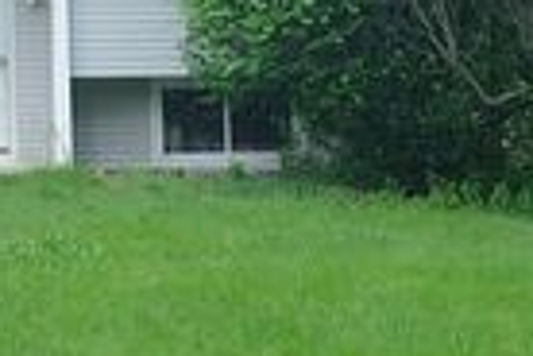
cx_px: -100
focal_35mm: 105
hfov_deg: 18.5
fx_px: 1554
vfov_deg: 12.6
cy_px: -106
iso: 160
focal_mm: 19.1
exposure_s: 1/450
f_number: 4
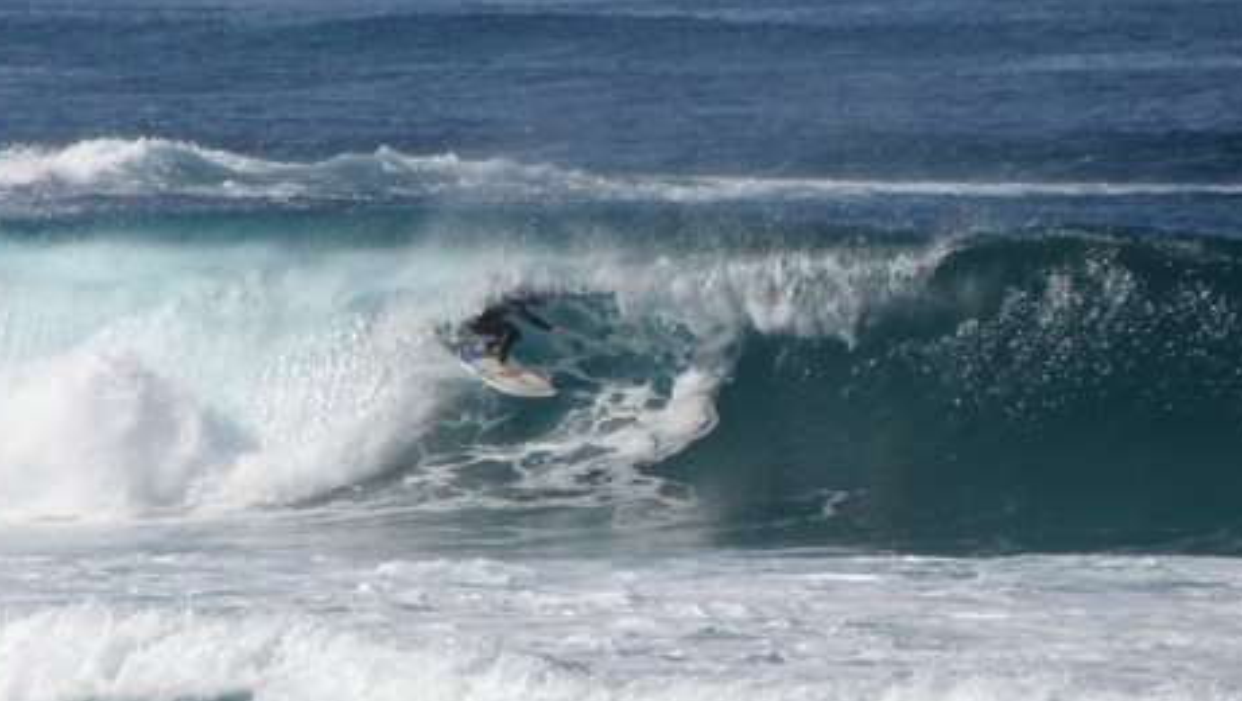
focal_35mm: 675
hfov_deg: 3.2
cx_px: 577
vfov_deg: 1.8
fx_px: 22244
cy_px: 458
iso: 64
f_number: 5.6
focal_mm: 92
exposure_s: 1/800
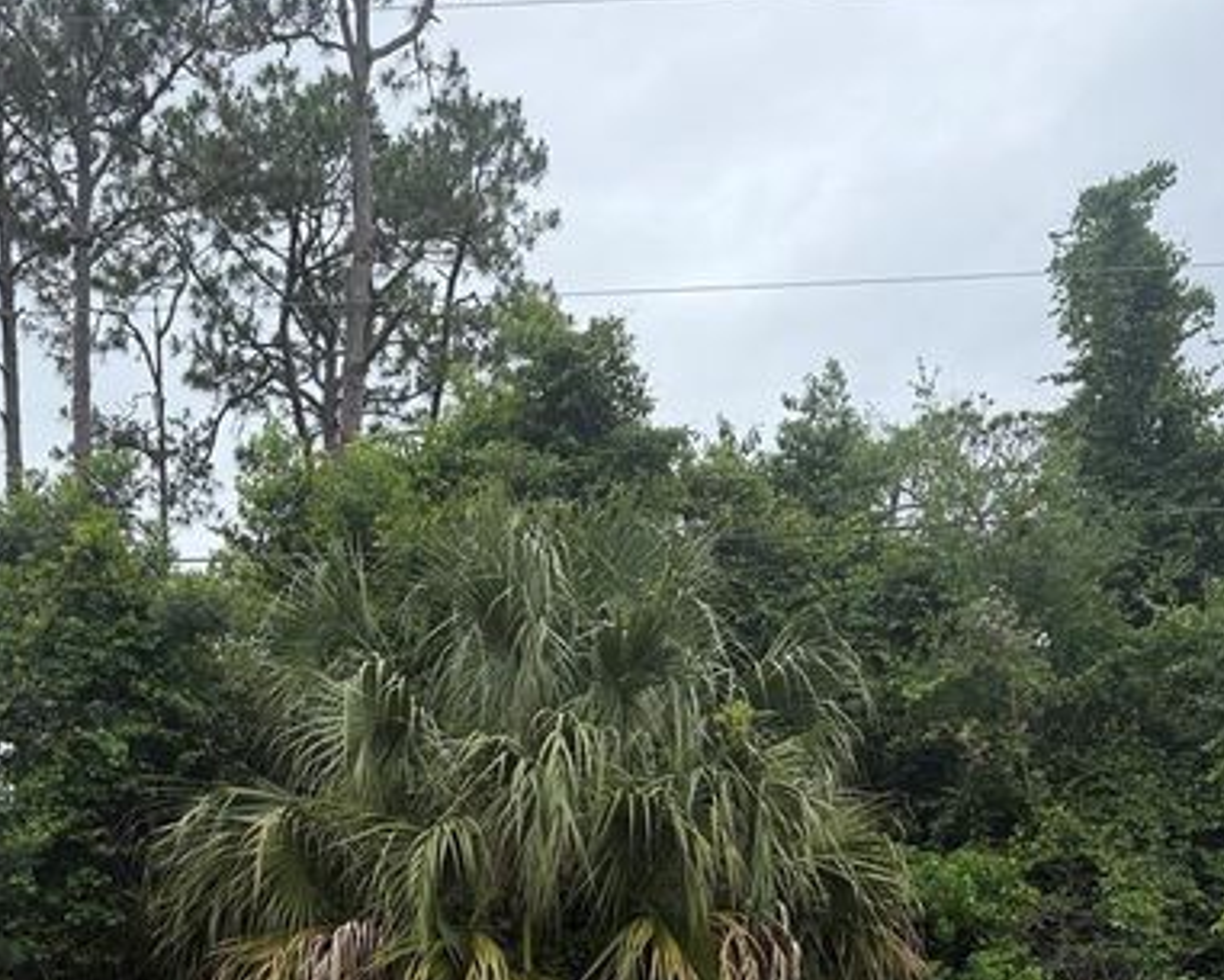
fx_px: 1486
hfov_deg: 44.6
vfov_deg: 33.4
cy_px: 982
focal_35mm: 41
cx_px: 508
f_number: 1.78
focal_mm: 6.76
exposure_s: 1/1464
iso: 100
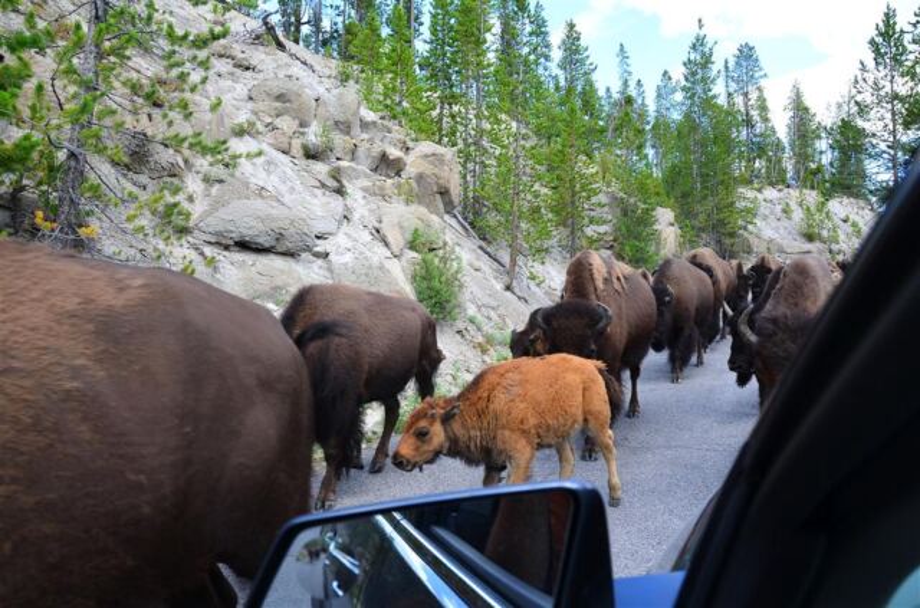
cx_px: 460
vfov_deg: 47.7
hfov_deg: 67.5
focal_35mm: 27
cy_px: 304
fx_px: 688
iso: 200
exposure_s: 1/200
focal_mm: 18
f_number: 7.1
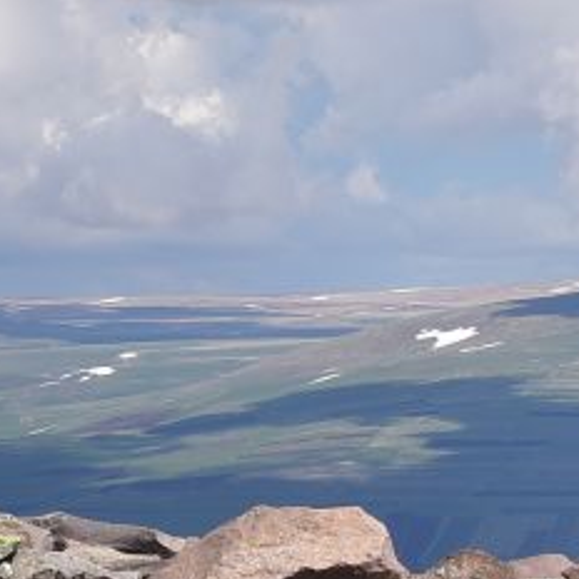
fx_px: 4504
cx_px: 1323
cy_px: 401
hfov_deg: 7.0
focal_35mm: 238
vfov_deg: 7.4
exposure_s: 1/125
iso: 160
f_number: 16
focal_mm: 50
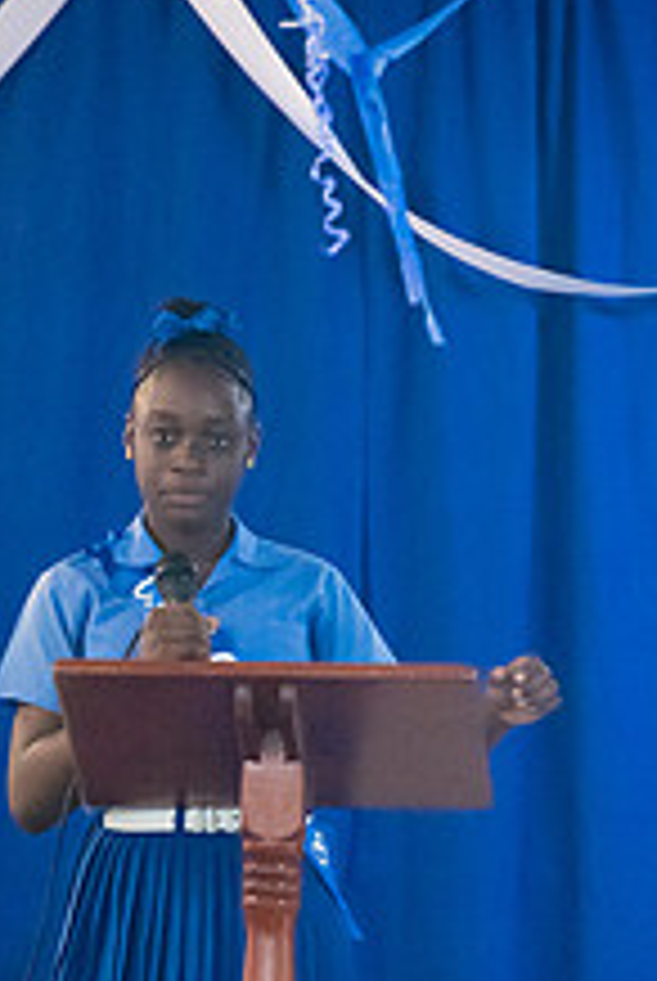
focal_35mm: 412
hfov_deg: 3.3
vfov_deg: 5.0
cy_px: 914
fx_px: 11242
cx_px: 270
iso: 25600
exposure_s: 1/200
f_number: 6.3
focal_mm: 200
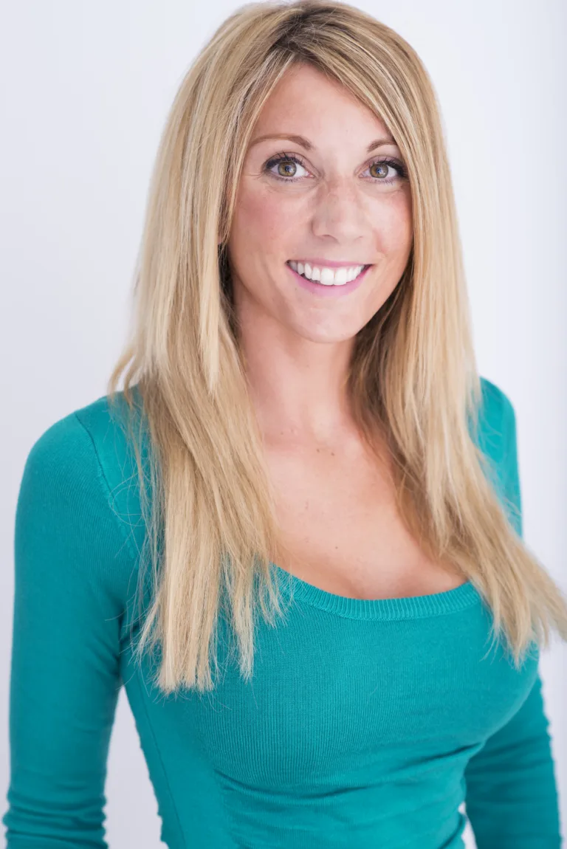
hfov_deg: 16.1
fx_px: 2006
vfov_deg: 23.9
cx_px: 284
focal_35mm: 85
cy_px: 424
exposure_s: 1/200
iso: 200
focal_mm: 85
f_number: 4
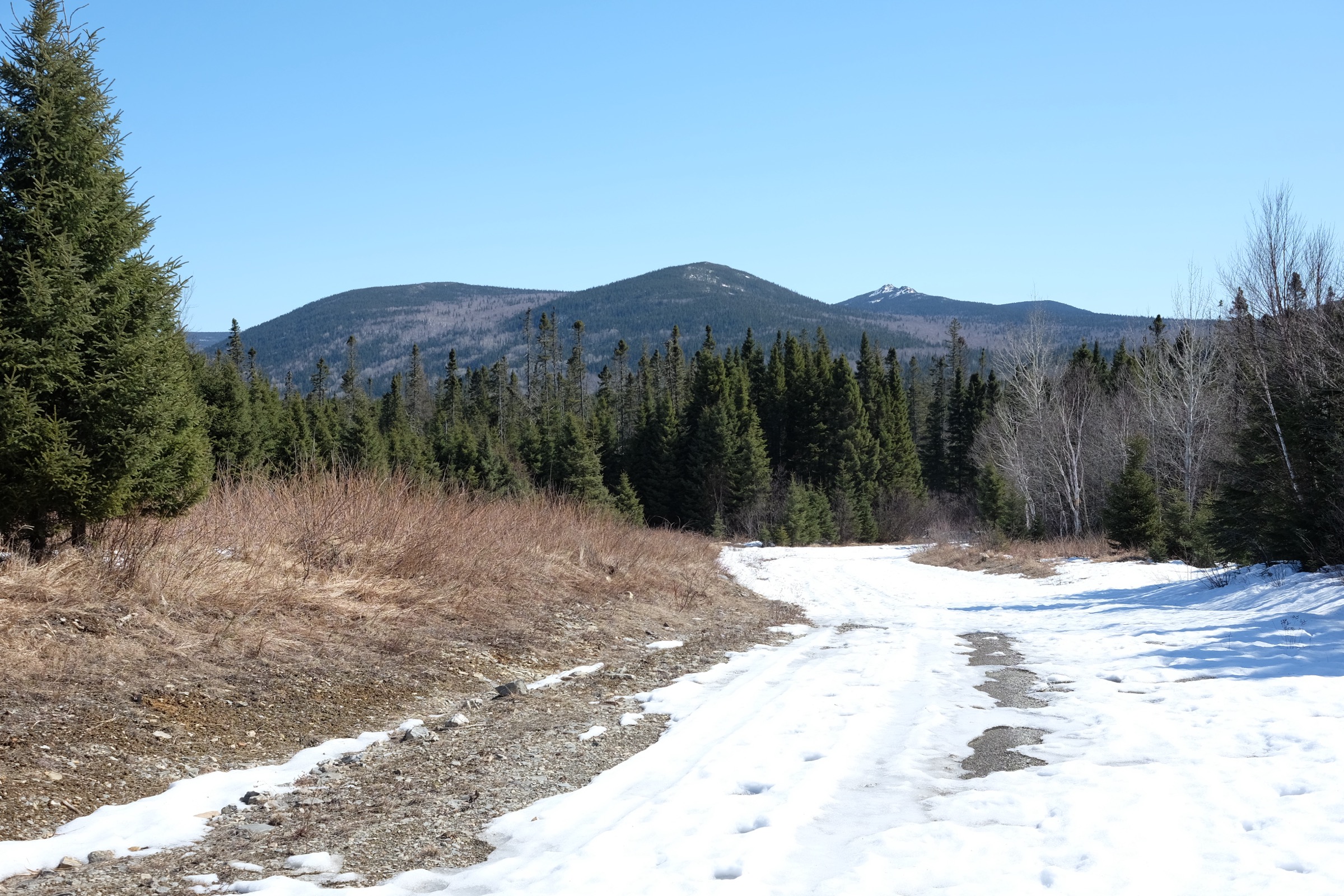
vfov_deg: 32.6
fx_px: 1531
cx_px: 672
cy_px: 448
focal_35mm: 41
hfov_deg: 47.4
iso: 200
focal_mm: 27
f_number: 6.4
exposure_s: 1/420
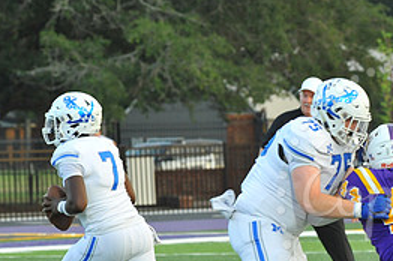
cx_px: 420
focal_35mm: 443
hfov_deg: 4.6
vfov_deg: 3.1
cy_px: 201
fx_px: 4830
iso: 2000
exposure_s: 1/320
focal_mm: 200
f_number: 8
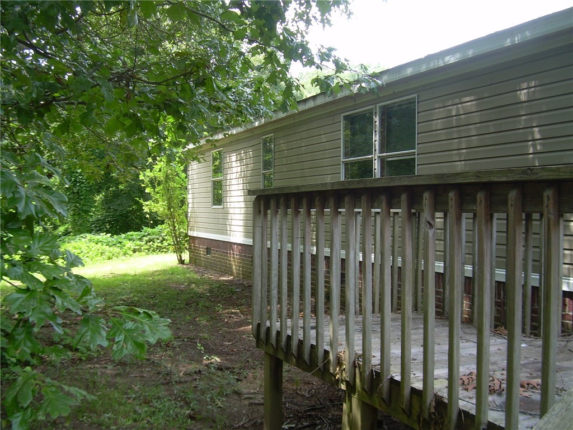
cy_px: 215
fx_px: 629
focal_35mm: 38
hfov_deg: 49.0
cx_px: 286
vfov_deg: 37.7
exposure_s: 1/92.5
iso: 50
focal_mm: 6.3
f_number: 2.8
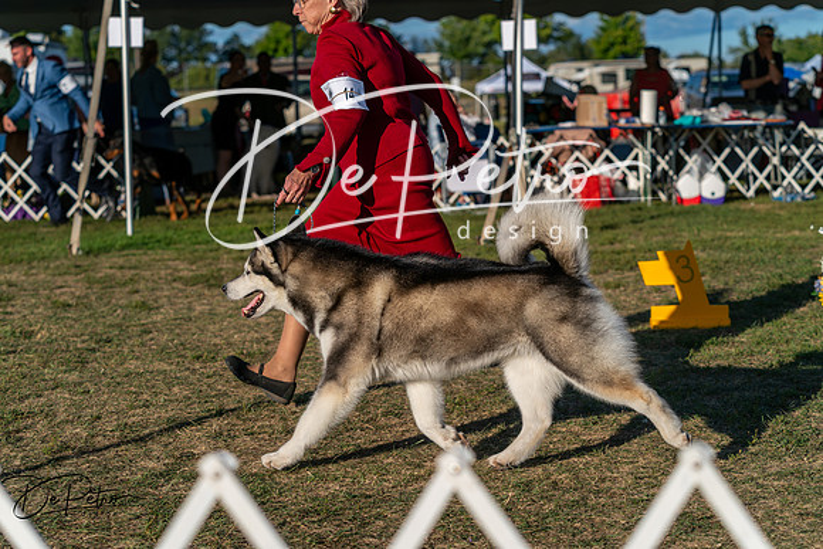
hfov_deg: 27.3
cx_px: 412
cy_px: 274
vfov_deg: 18.4
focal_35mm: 74
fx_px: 1692
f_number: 4.5
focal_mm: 74
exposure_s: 1/1250
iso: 100
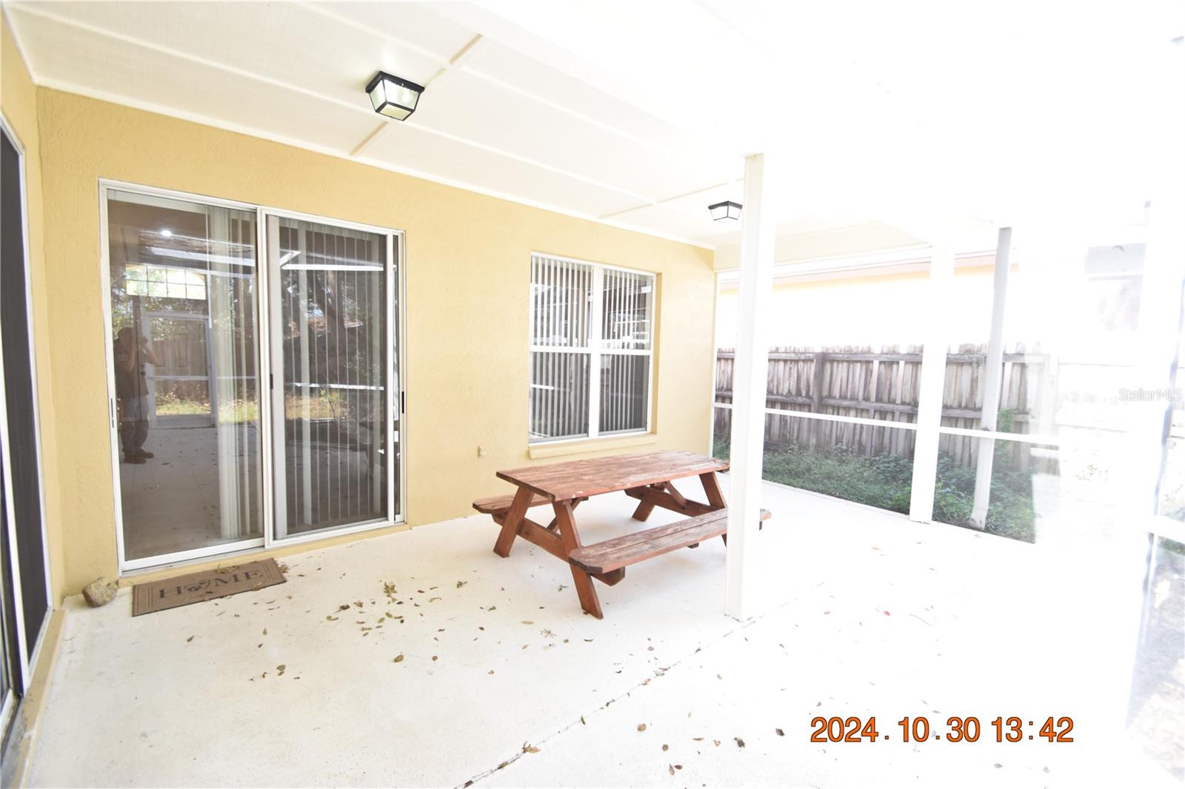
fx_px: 494
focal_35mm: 15
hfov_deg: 100.4
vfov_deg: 77.3
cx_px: 592
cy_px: 394
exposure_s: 1/100
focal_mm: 10
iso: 400
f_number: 5
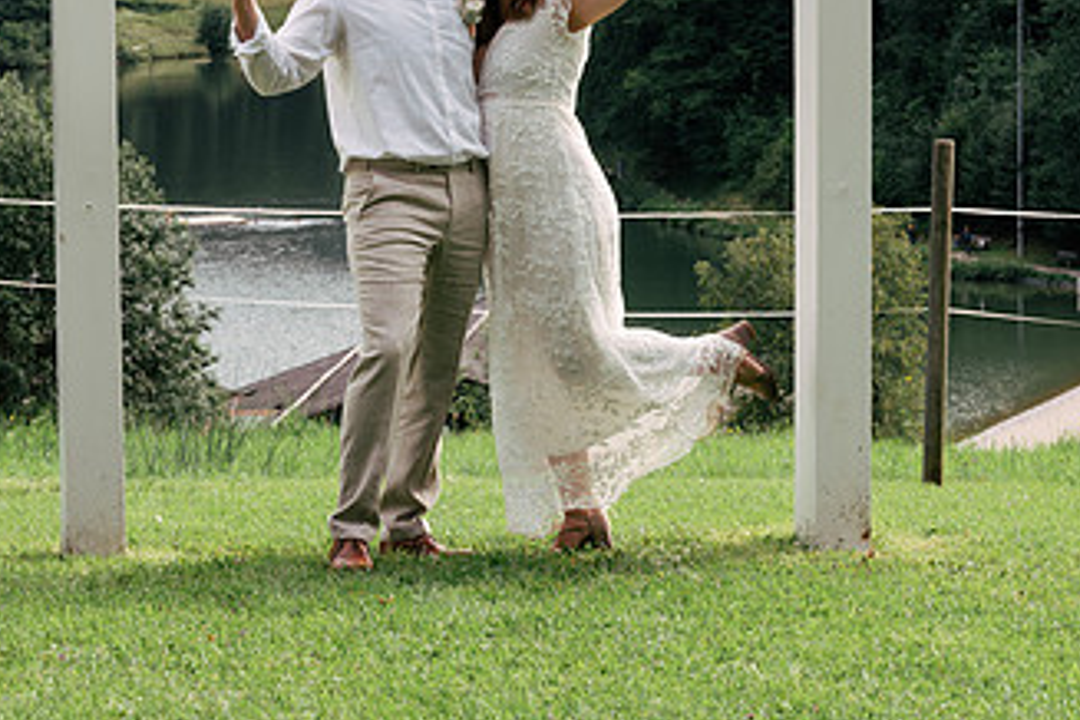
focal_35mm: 124
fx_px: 3720
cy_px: 149
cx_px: 565
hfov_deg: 16.5
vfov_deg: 11.0
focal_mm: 70
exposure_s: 1/250
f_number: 10
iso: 500
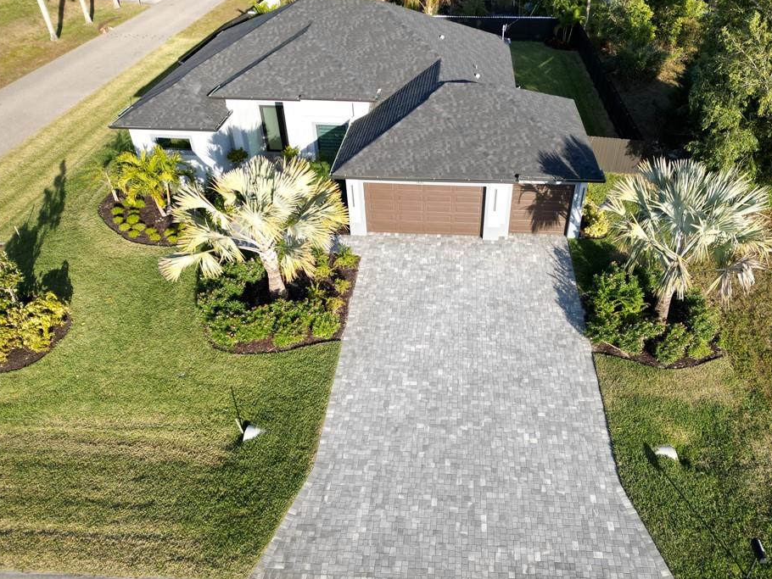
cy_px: 285
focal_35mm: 27
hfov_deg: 65.1
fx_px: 602
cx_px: 430
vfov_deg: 51.4
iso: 120
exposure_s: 1/1500
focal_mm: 6.72
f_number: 1.7
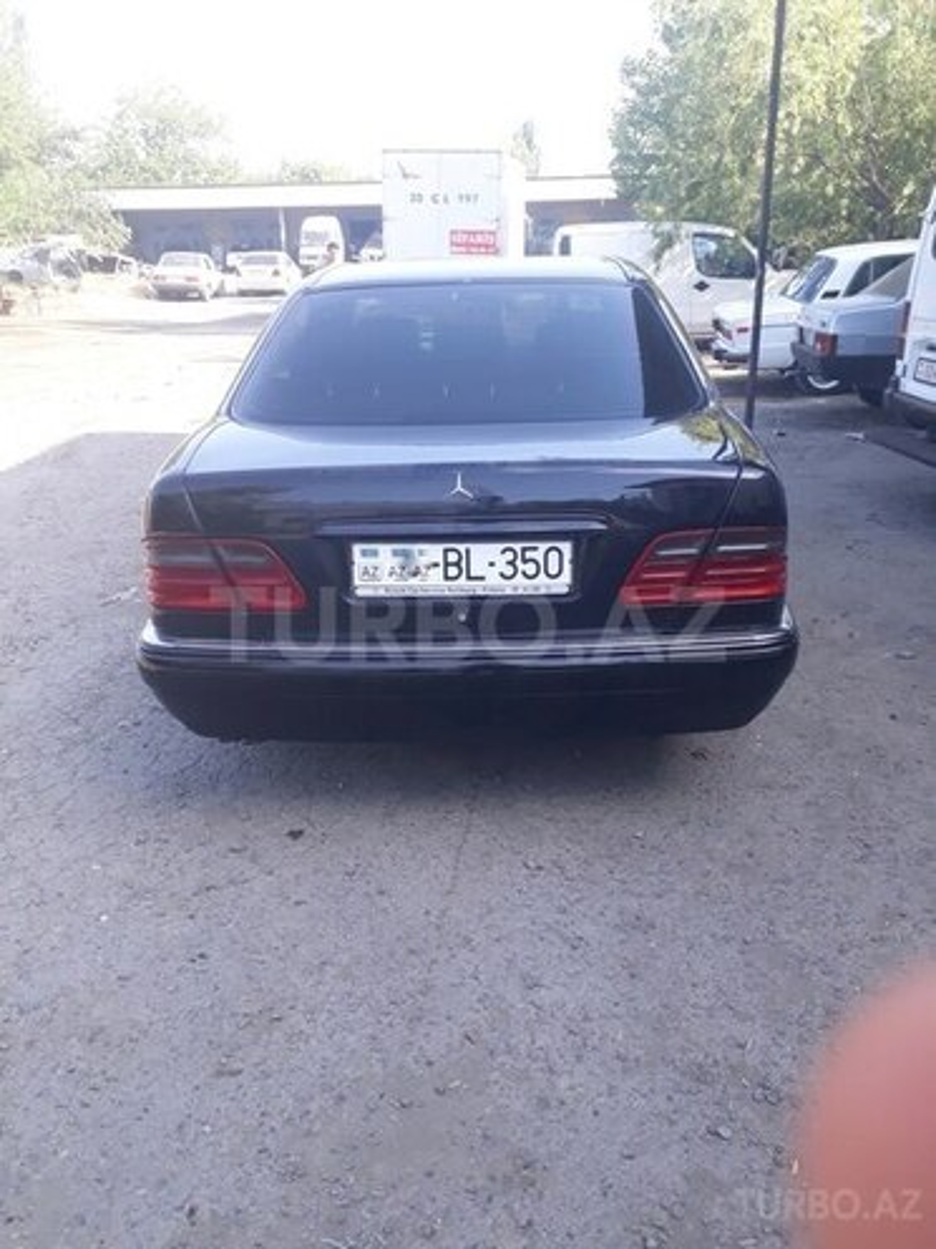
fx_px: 973
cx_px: 468
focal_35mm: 27
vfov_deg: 65.3
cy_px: 624
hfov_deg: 51.4
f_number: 1.9
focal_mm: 3.6
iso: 40
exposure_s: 1/211
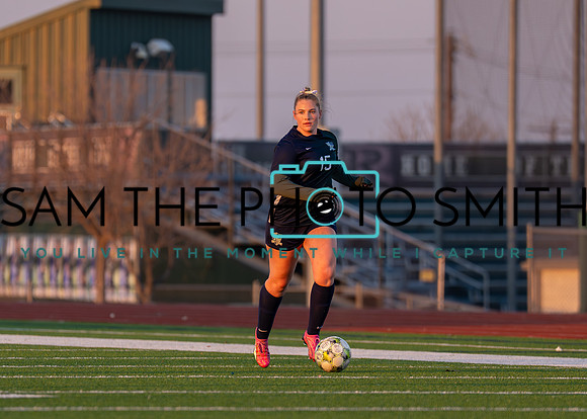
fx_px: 8294
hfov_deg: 4.1
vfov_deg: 2.9
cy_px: 253
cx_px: 295
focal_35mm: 498
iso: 400
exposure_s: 1/1600
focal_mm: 200
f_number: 2.8
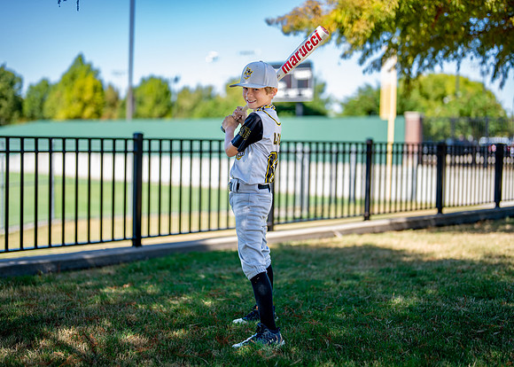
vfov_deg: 25.2
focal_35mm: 56
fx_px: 822
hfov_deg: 34.7
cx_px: 249
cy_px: 174
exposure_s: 1/2000
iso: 100
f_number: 1.2
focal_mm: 50
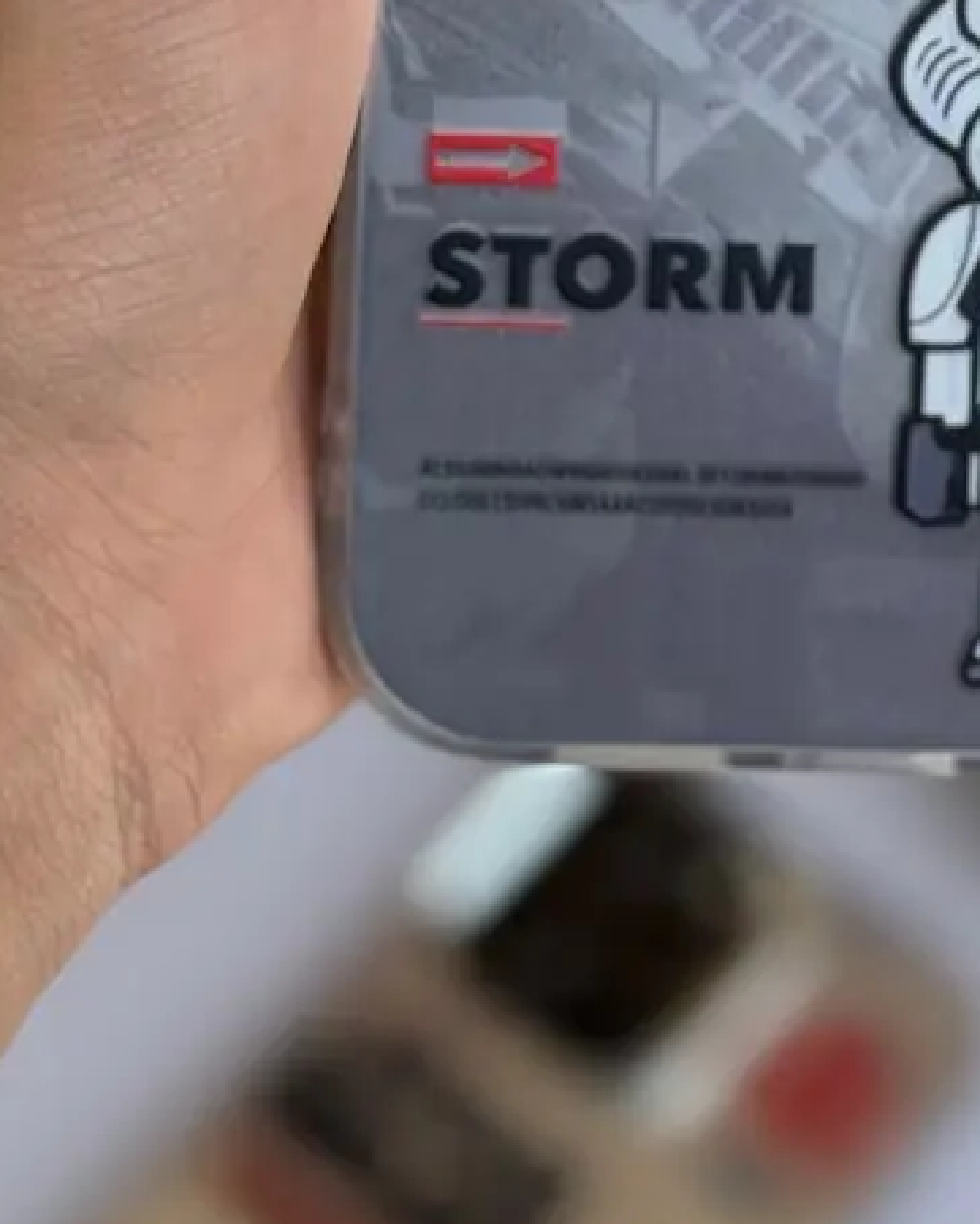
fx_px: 4820
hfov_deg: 11.5
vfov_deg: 14.0
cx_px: 953
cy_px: -290
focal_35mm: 133
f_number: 1.78
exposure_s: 1/1133
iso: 64
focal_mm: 6.76
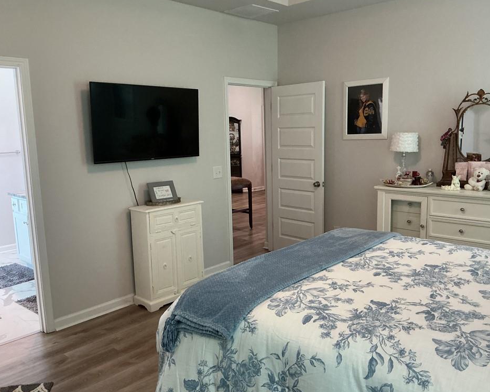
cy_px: 197
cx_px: 256
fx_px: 450
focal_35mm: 31
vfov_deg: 47.1
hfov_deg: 57.2
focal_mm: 3
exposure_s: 1/60
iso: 200
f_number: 1.8
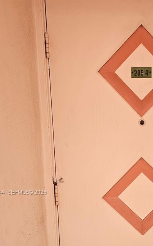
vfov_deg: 41.8
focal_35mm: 46
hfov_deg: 26.6
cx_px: 149
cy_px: 193
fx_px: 307
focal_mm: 6.3
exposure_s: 1/120
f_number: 1.7
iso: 80
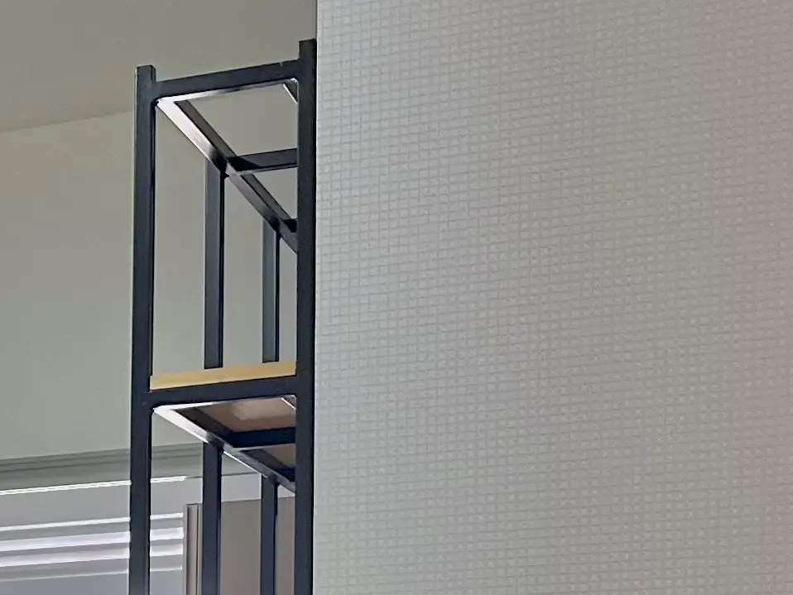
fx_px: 2314
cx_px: -563
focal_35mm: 101
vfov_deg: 13.8
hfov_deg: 16.7
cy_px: 891
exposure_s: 1/120
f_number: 1.78
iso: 200
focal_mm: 6.86
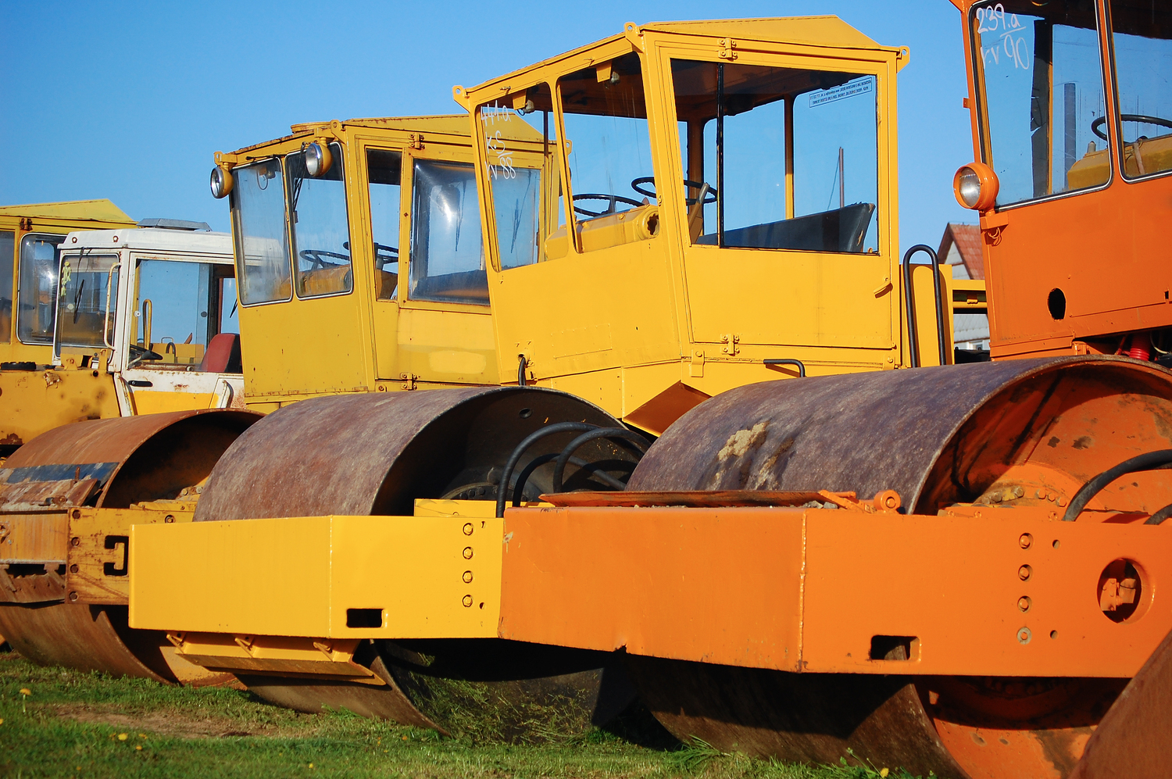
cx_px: 586
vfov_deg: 16.5
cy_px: 390
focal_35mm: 82
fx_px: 2683
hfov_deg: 24.6
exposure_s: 1/400
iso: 200
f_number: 4
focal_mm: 55
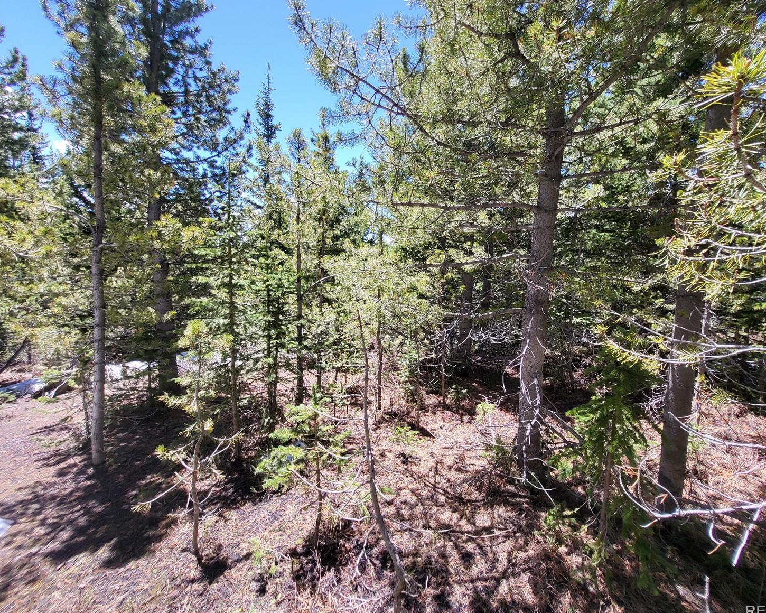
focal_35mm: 14
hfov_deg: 100.6
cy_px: 305
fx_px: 317
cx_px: 408
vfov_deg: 88.0
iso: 32
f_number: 2.2
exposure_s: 1/306
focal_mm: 1.74
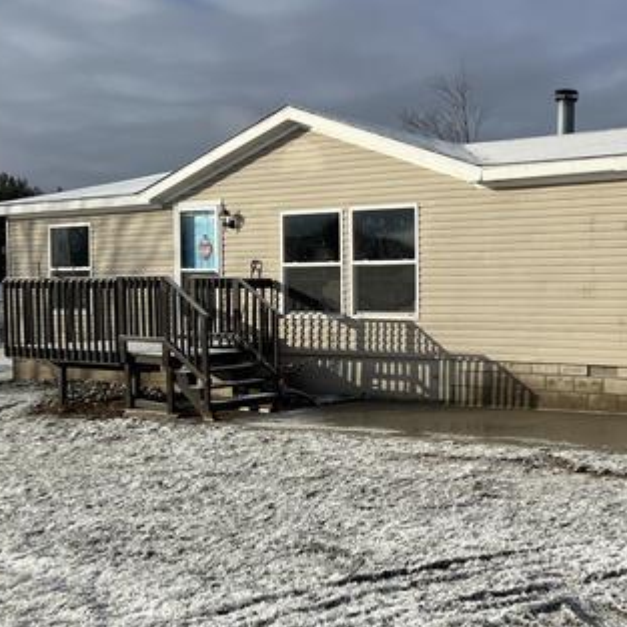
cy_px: 315
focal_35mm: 47
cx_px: 547
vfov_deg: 36.1
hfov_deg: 34.3
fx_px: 963
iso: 50
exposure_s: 1/7463
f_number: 1.5
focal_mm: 5.7
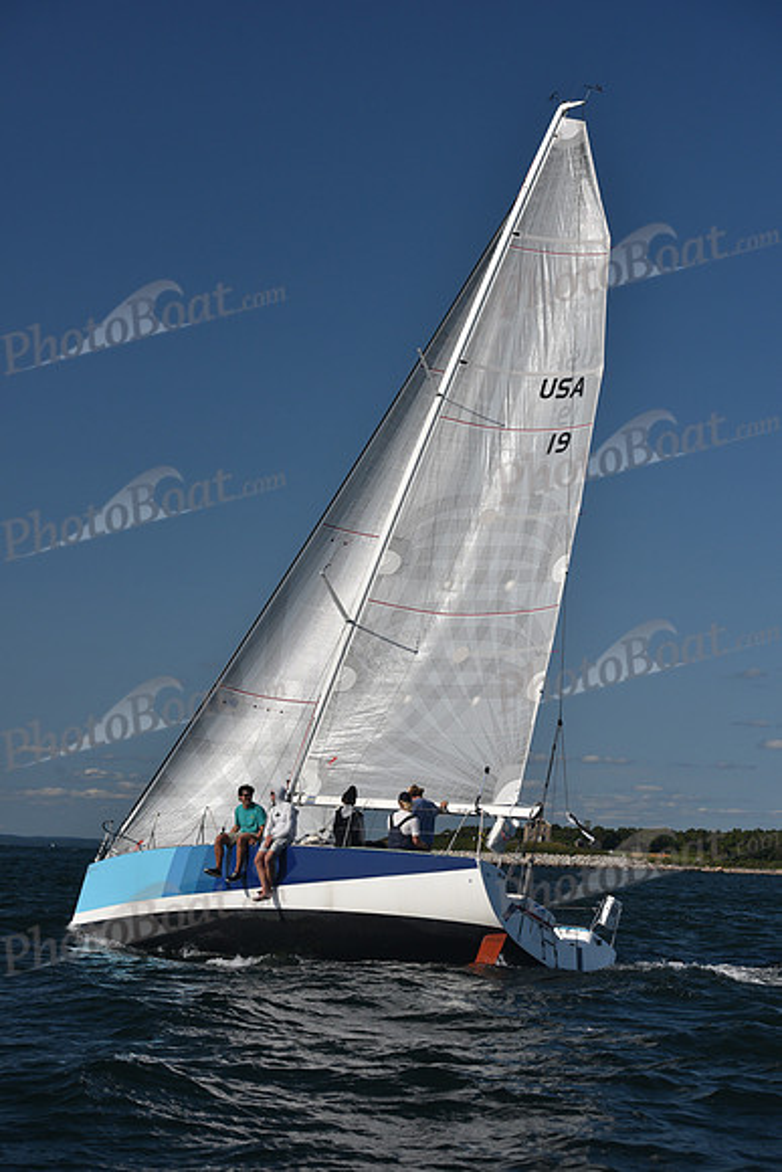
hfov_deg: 19.5
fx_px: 2279
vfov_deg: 28.8
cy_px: 586
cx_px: 391
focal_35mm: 70
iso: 250
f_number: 8
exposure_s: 1/1000
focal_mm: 70
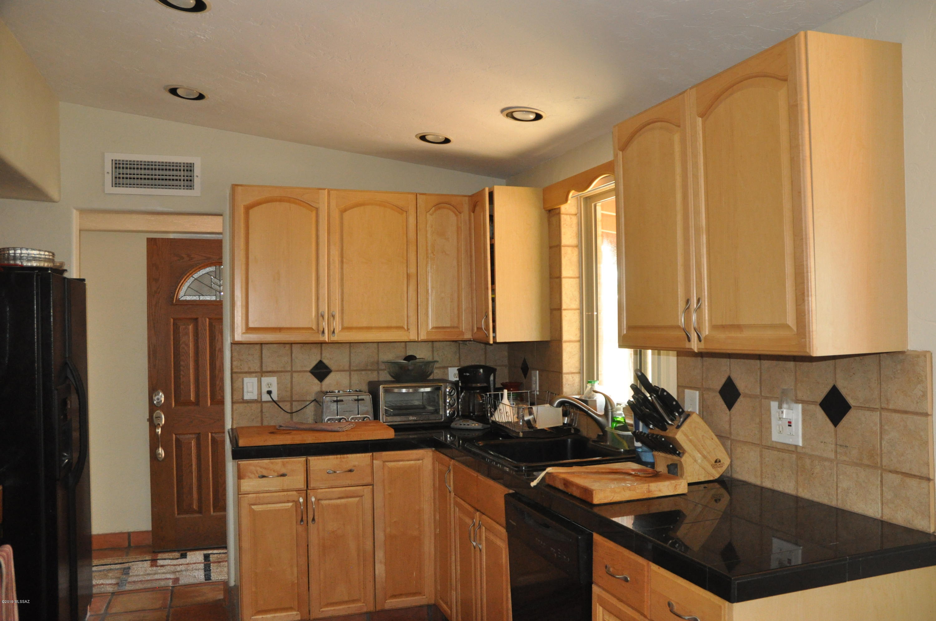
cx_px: 468
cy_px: 310
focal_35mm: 27
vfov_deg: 47.8
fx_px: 701
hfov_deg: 67.4
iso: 1600
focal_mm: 18
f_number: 5.6
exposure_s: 1/200
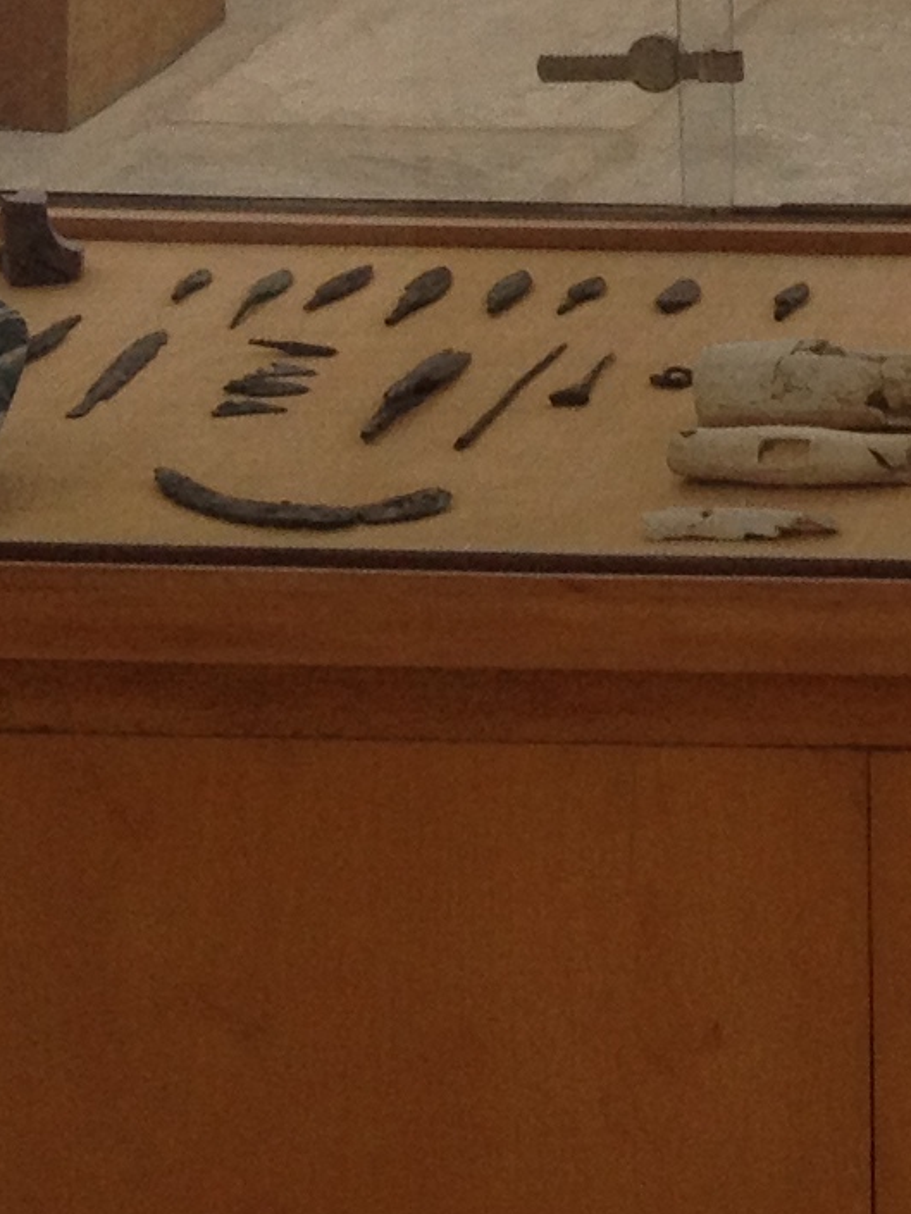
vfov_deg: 11.6
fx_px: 5683
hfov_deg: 8.5
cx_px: 2106
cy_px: -692
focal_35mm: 162
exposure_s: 1/120
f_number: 2.4
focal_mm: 4.28
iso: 64
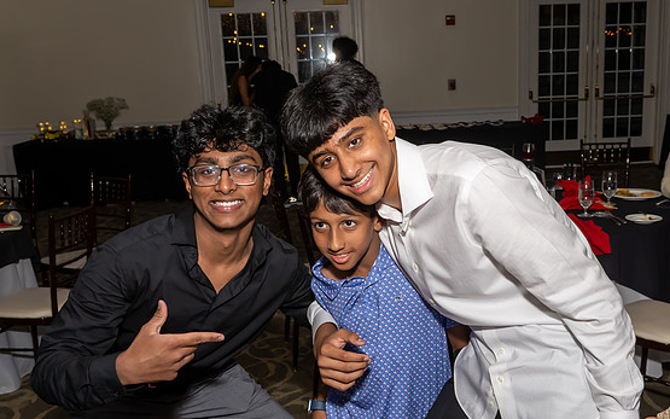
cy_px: 234
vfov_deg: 32.7
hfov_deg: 50.1
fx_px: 712
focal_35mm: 39
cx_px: 399
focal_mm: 18
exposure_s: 1/250
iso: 640
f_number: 7.1
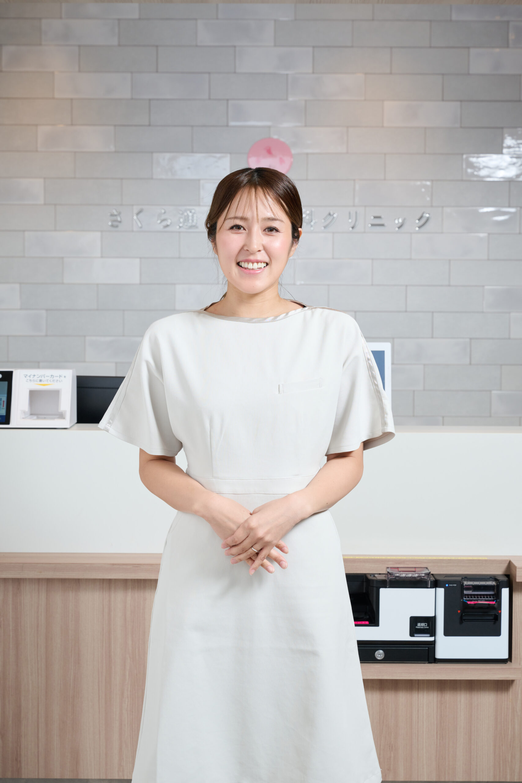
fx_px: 1522
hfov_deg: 19.5
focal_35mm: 70
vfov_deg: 28.8
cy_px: 392
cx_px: 261
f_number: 7.1
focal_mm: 70
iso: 250
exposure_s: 1/125
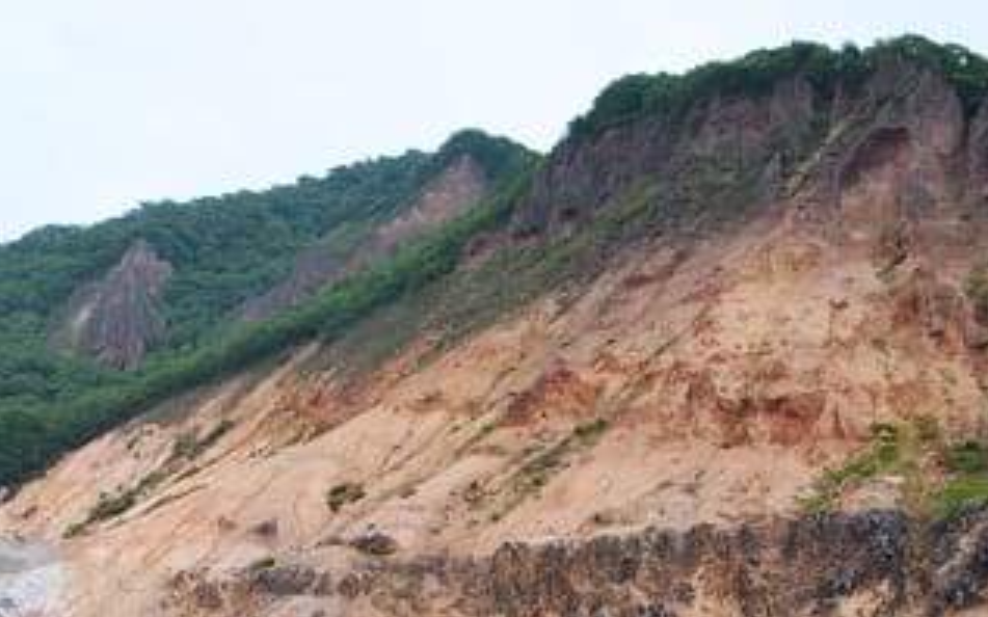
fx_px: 1481
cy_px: 626
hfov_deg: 36.3
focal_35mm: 55
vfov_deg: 22.6
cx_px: 288
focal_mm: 18
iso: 1600
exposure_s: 1/250
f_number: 5
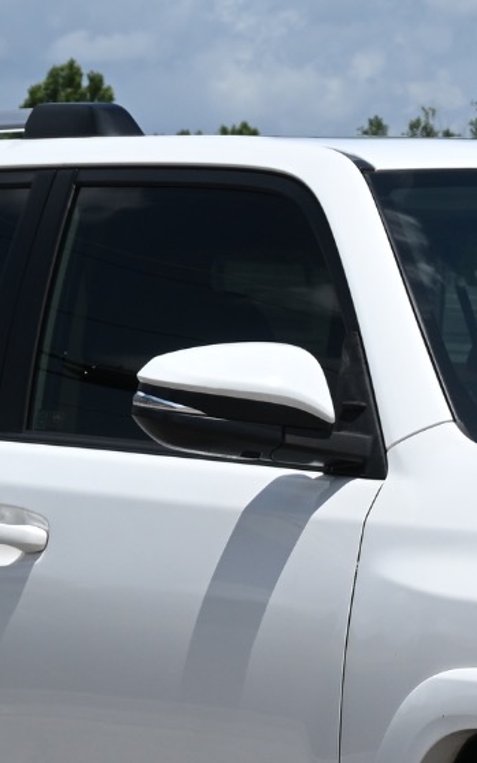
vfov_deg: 10.6
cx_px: 603
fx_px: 4049
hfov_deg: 6.7
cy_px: 807
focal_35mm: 195
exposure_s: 1/500
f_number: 8
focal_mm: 37
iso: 100
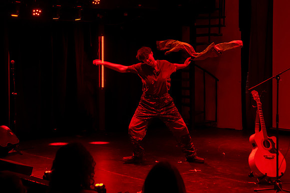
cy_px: 63
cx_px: 116
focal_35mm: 73
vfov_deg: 18.5
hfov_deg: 27.6
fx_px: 590
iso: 5000
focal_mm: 52
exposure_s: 1/160
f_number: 4
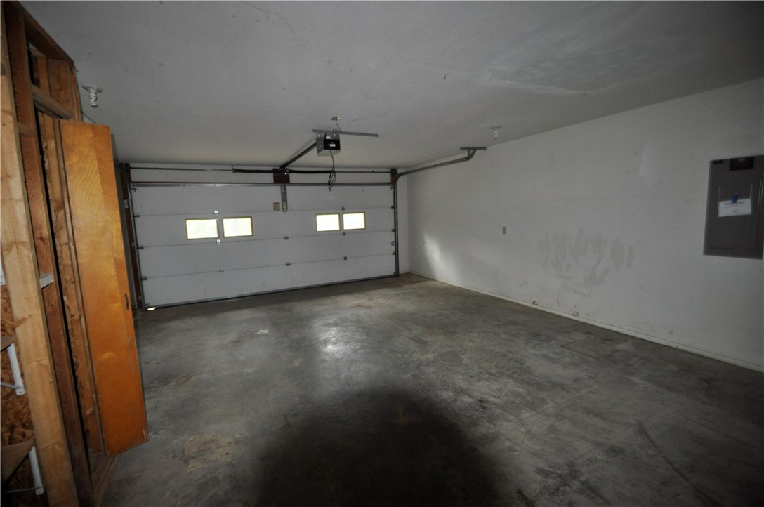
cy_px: 254
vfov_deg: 77.1
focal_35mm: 15
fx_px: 318
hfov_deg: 100.5
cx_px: 382
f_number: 3.5
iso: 800
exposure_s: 1/60
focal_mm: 10
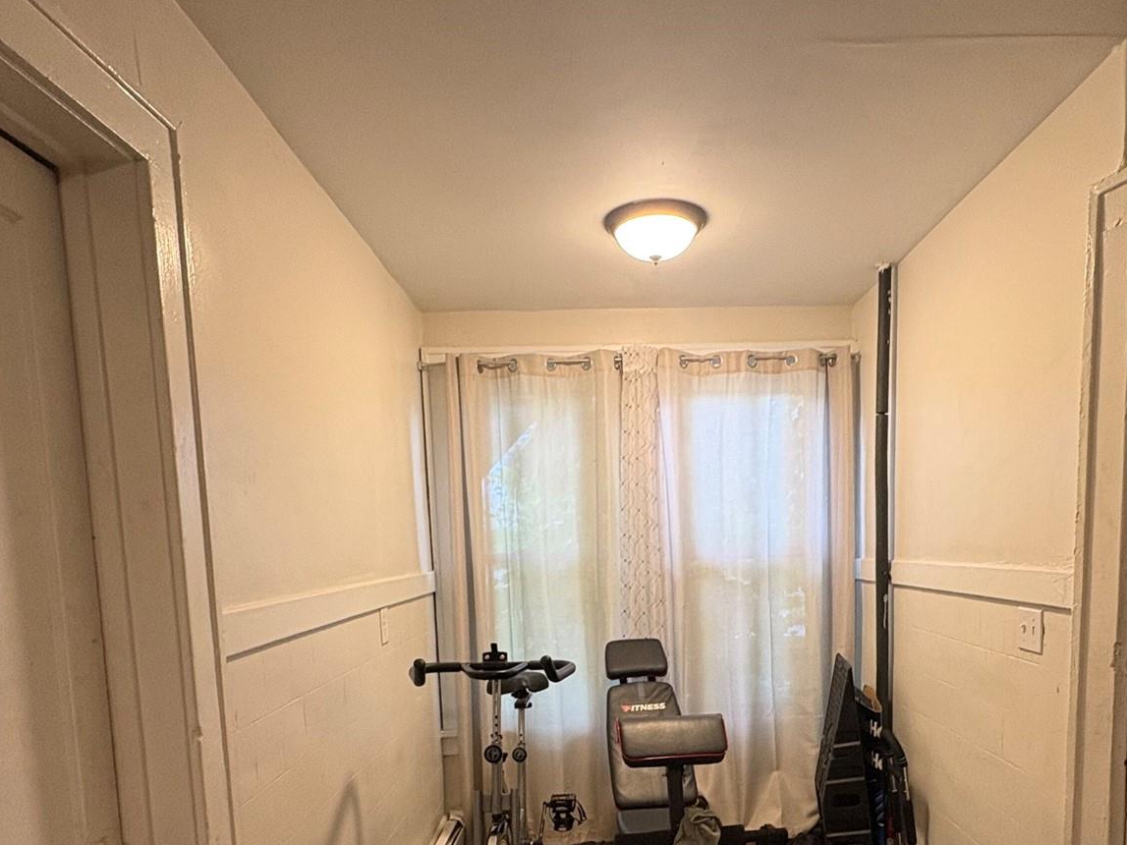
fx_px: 814
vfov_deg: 52.5
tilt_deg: -3.8
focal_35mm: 25
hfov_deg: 69.1
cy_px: 633
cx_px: 643
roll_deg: +2.6
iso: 160
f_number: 2.2
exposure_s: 1/60
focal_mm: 2.22
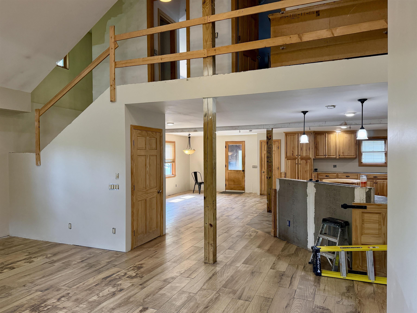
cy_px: 156
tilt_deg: -0.5
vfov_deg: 56.8
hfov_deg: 71.6
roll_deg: +0.2
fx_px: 289
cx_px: 208
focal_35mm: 24
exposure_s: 1/120
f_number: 1.78
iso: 400
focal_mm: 6.76
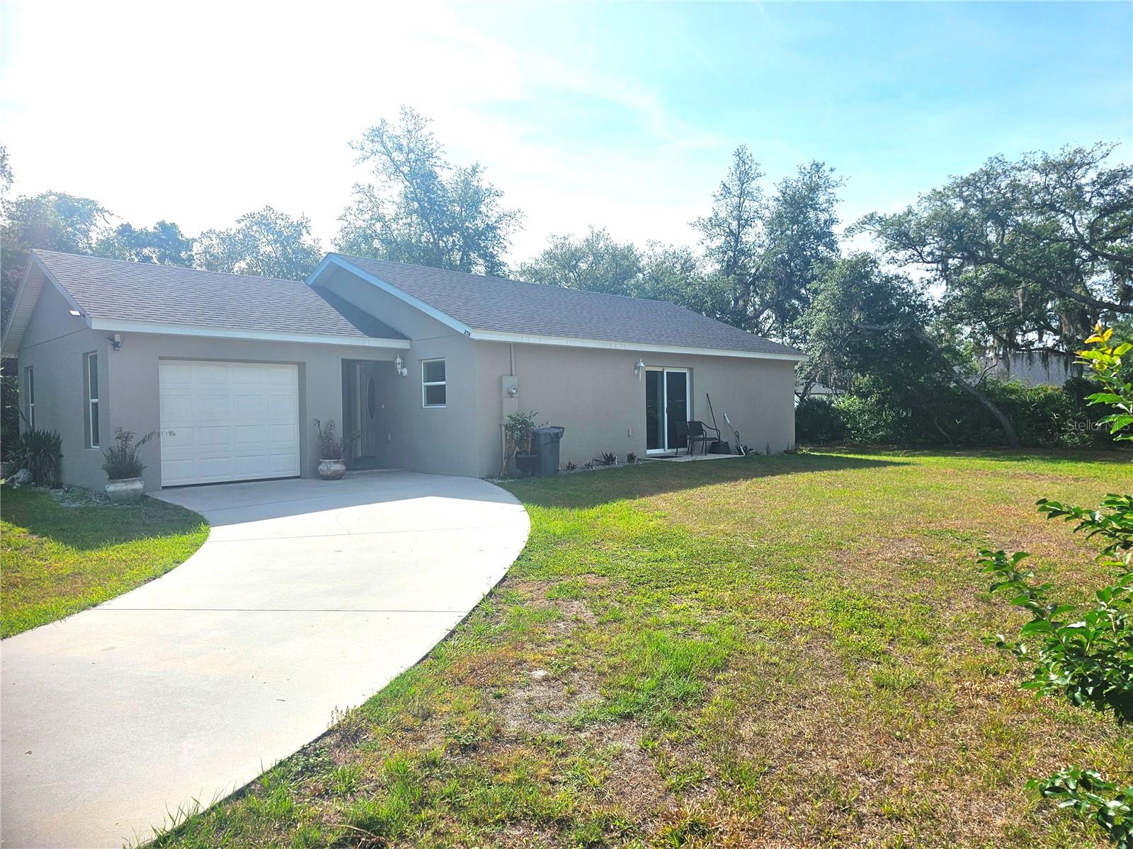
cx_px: 566
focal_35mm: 23
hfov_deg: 73.9
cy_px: 424
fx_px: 753
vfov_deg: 58.9
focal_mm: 6.3
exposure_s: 1/1695
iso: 12
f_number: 1.7
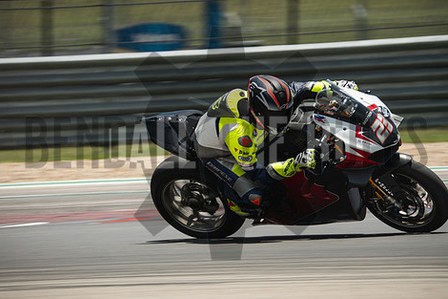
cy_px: 144
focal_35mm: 741
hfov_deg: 2.8
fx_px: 9218
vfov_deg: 1.9
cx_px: 226
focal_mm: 400
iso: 160
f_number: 8
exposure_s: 1/250
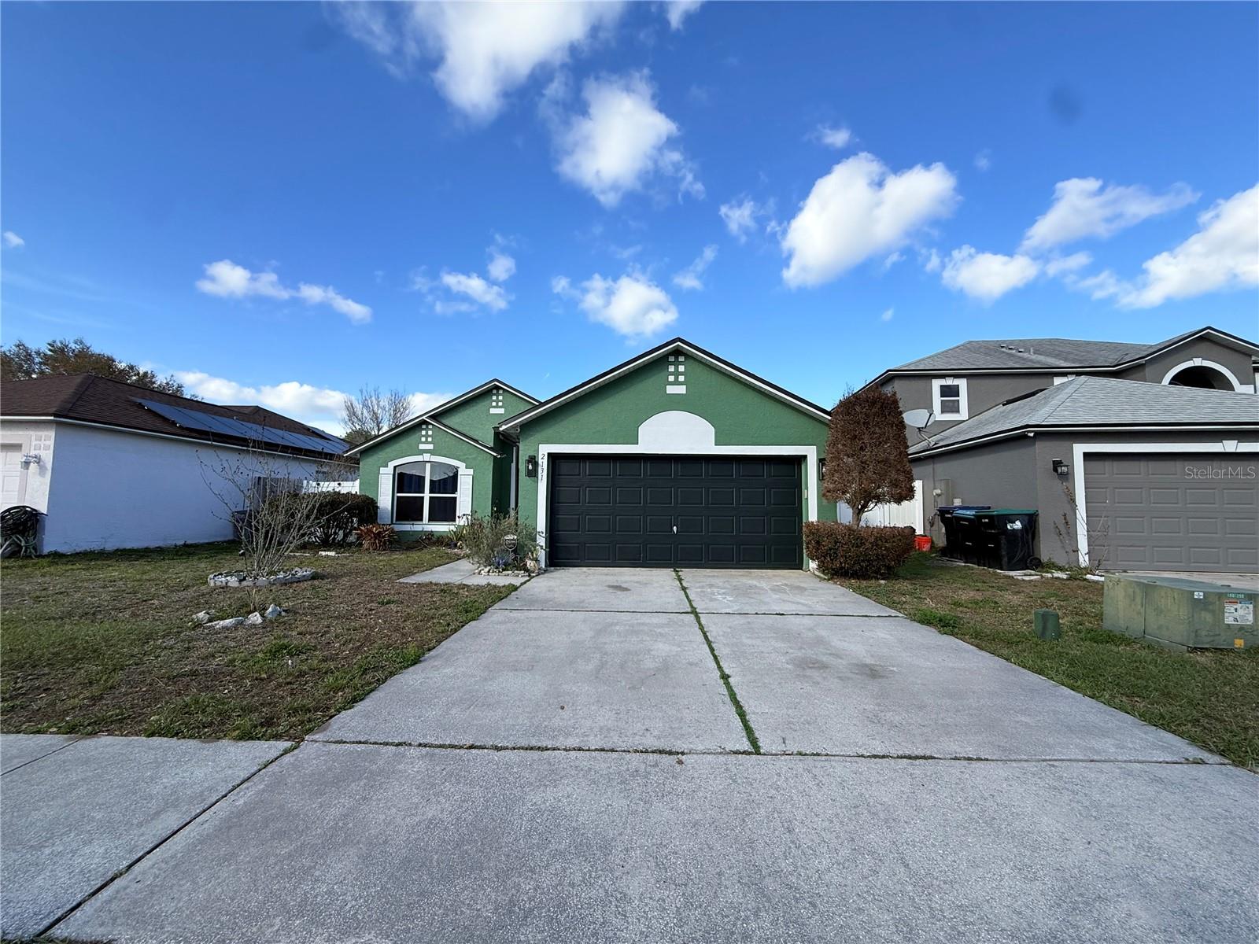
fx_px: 509
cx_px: 630
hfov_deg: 102.1
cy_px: 472
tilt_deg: +2.7
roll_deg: -1.9
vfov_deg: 85.7
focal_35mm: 14
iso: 50
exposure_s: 1/1087
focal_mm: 2.22
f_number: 2.2
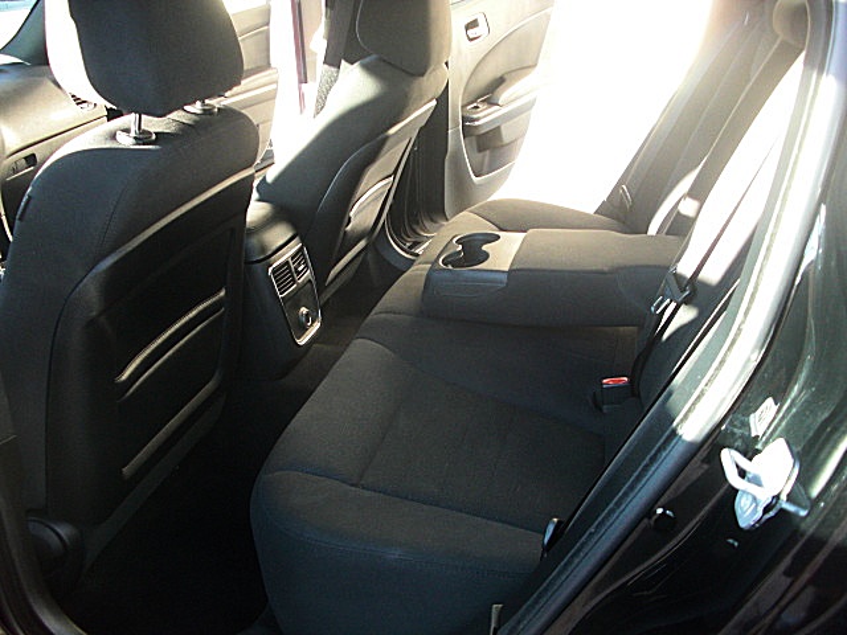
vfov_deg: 39.7
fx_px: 881
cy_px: 318
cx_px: 424
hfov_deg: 51.4
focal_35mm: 36
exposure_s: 1/80
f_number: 2.8
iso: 200
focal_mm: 6.3
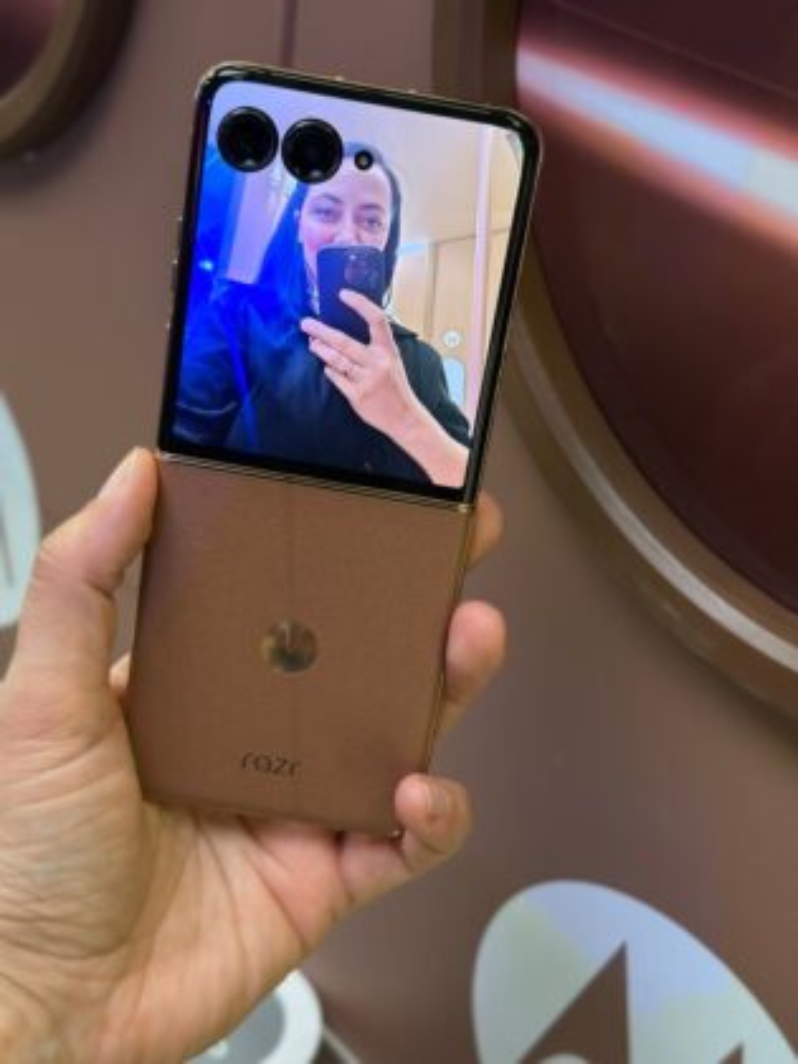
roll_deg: -9.2
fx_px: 1475
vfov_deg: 39.7
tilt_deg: -30.6
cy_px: 532
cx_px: 399
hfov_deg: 30.3
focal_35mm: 48
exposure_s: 1/50
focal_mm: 6.86
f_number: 1.78
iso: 200
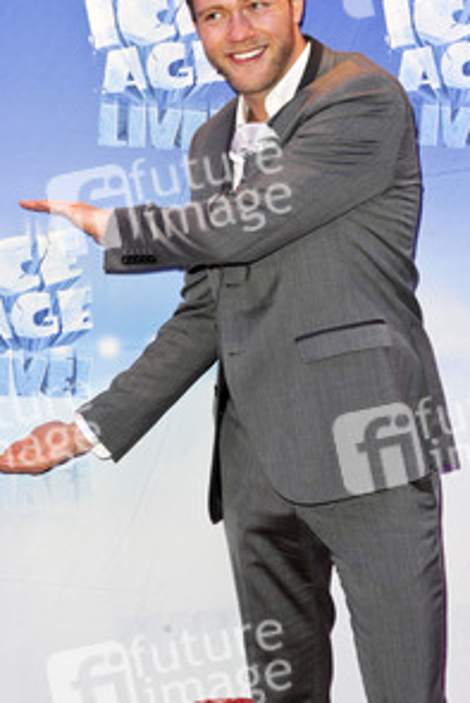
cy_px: 319
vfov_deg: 21.4
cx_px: 240
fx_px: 1858
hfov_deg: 14.4
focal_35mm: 95
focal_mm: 70
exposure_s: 1/160
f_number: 10
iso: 1600
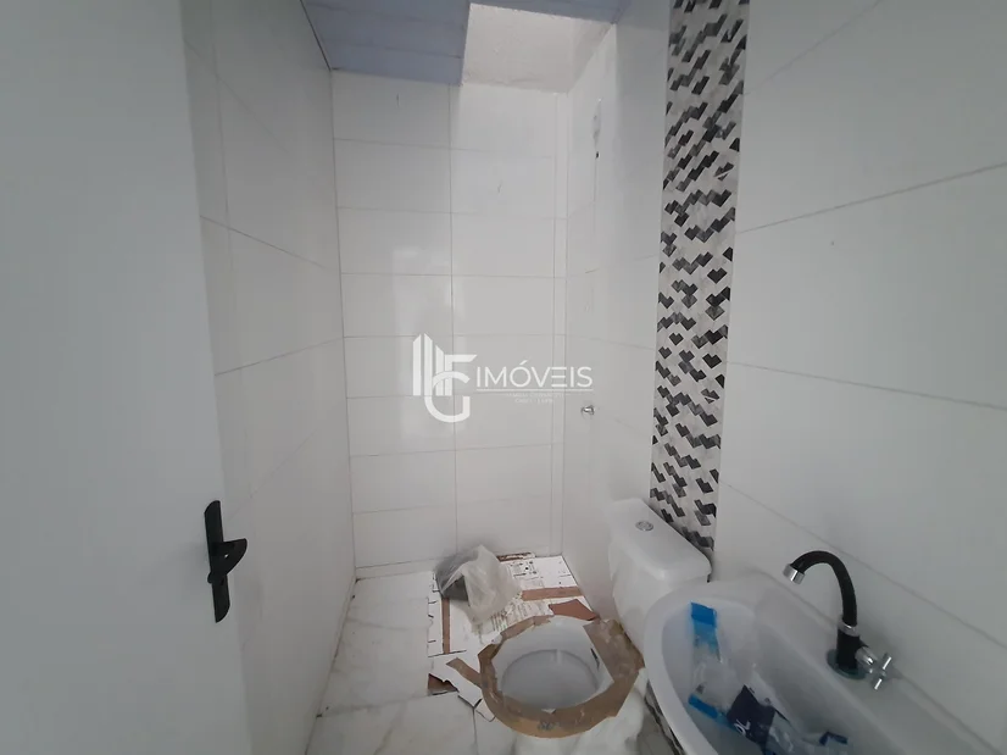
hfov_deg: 106.2
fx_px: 378
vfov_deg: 89.9
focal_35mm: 13
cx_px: 504
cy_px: 378
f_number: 2.2
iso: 640
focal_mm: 1.74
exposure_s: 1/30
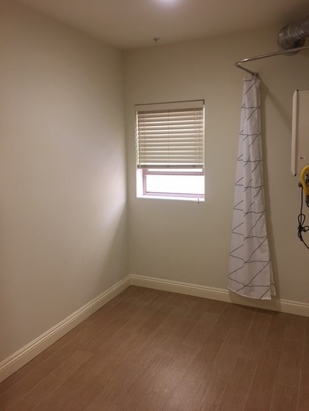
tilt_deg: -8.3
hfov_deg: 48.2
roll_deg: +0.4
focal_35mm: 29
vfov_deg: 61.7
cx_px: 154
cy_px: 206
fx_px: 345
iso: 80
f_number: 2.2
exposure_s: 1/15
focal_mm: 4.15
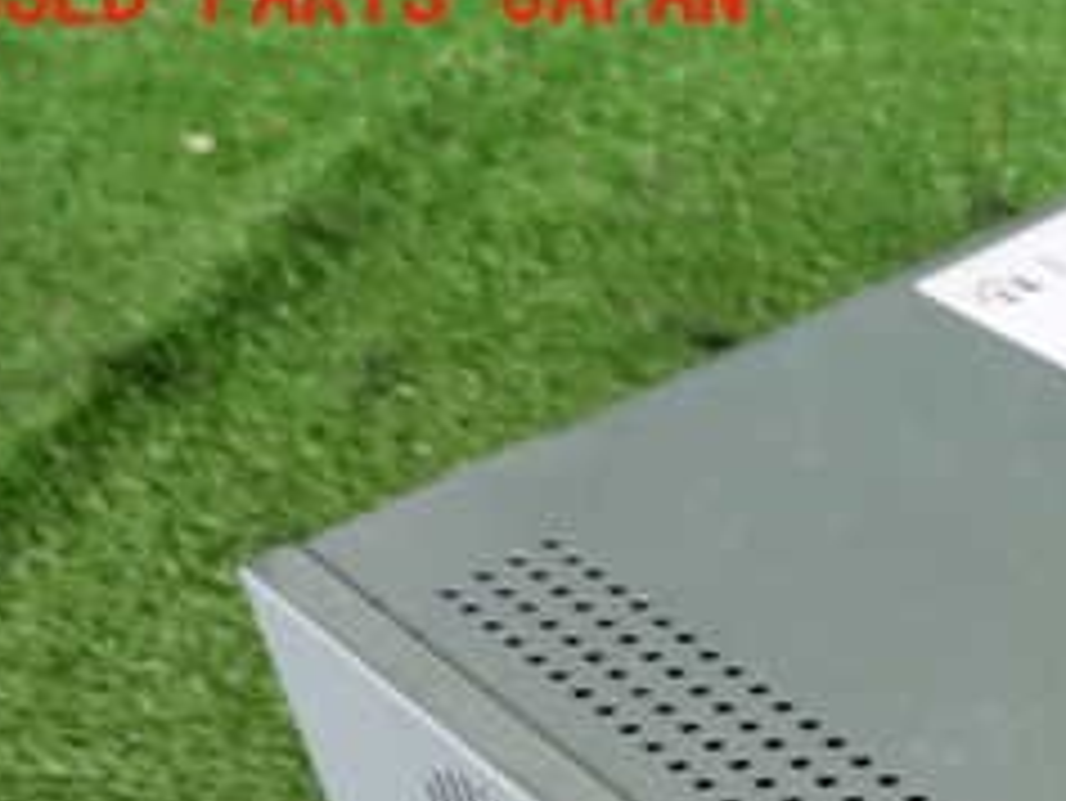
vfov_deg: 18.4
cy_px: 950
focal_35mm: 76
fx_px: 2342
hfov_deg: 23.5
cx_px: 1277
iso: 200
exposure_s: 1/50
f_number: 2.3
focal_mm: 5.4
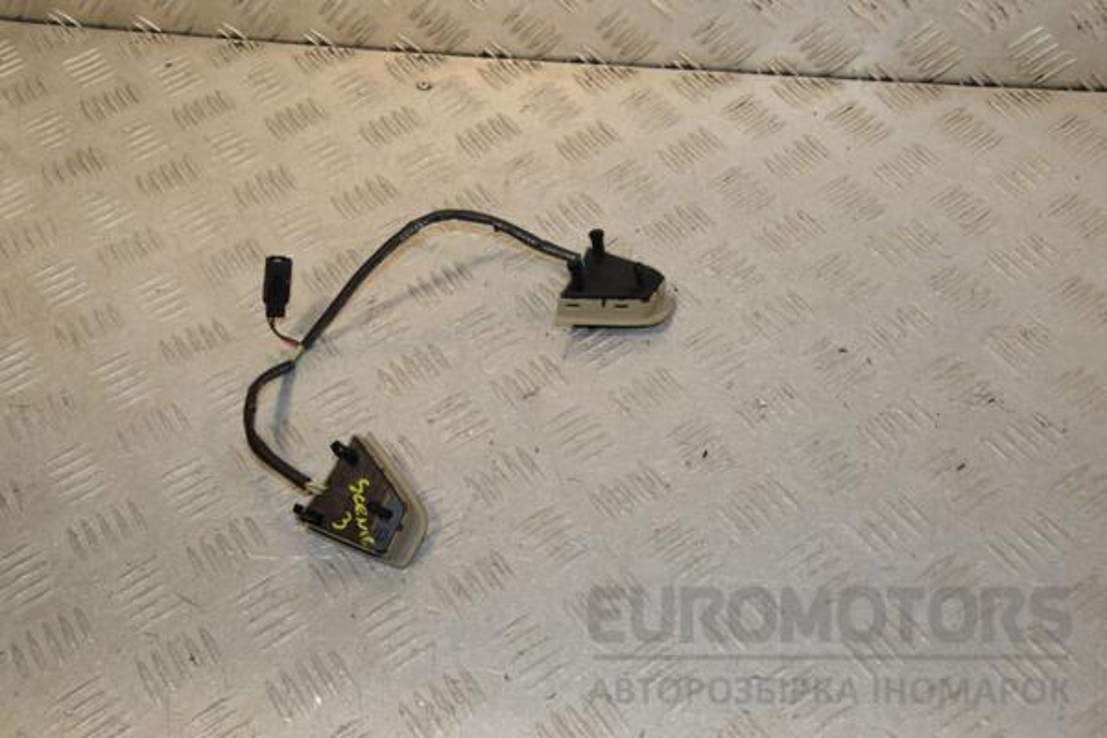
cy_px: 369
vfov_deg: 31.9
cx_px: 554
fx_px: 1291
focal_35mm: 42
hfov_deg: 46.4
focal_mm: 28
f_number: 9
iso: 800
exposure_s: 1/200
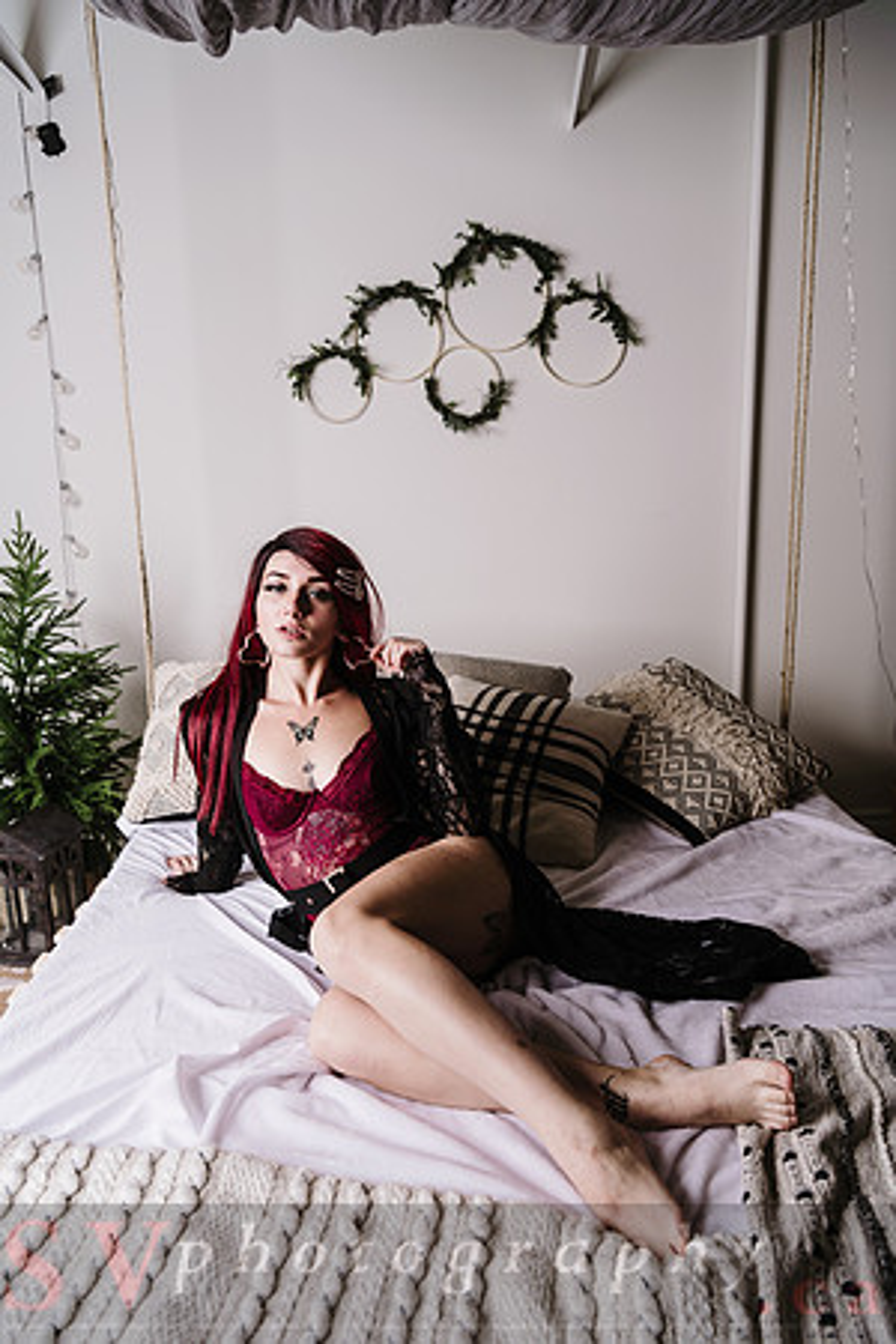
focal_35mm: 27
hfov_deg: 47.9
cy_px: 672
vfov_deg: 67.4
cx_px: 448
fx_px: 1008
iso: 64
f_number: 4
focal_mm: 27
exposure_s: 1/160
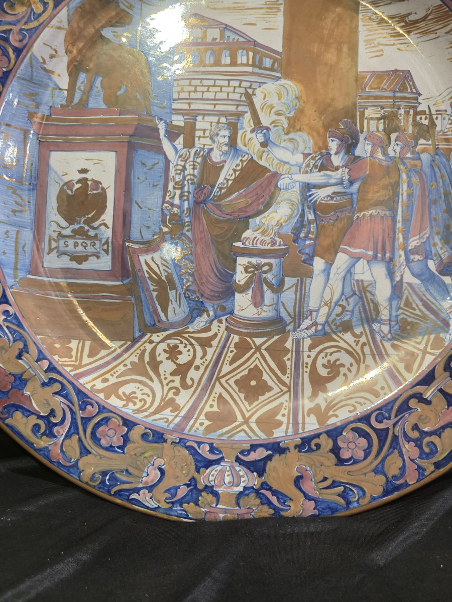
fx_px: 400
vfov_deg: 73.9
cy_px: 301
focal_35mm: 23
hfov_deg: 58.9
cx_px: 226
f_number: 1.7
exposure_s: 1/100
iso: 640
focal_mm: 6.3
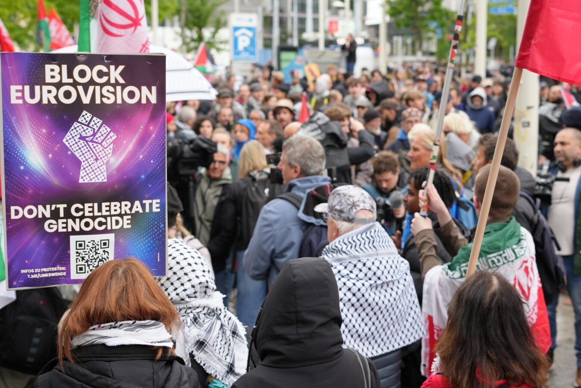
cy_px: 210
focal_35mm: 57
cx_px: 327
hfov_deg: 35.0
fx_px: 920
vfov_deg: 23.8
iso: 200
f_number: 4
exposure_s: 1/160
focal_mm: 50
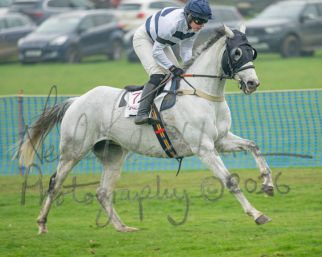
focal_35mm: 450
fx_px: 4292
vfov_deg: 3.4
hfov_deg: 4.3
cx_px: 147
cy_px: 128
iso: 800
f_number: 4.5
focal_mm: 400
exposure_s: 1/500
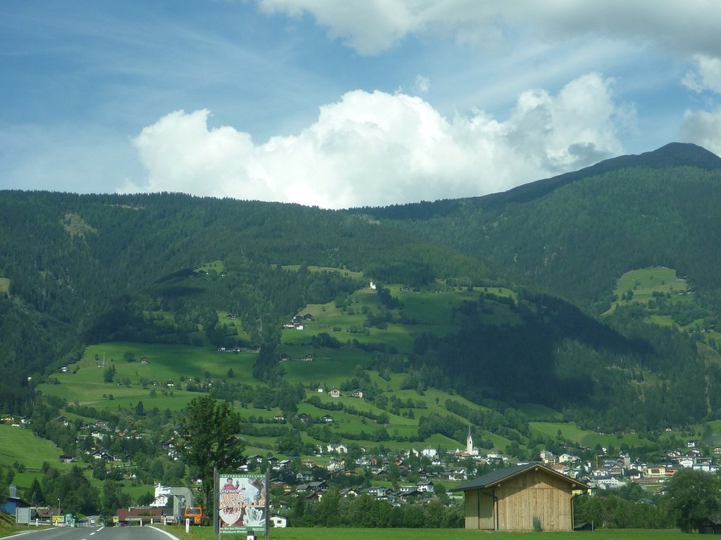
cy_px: 270
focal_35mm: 67
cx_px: 360
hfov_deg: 29.0
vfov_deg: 21.9
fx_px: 1396
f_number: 4.9
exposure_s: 1/500
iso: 125
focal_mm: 9.8
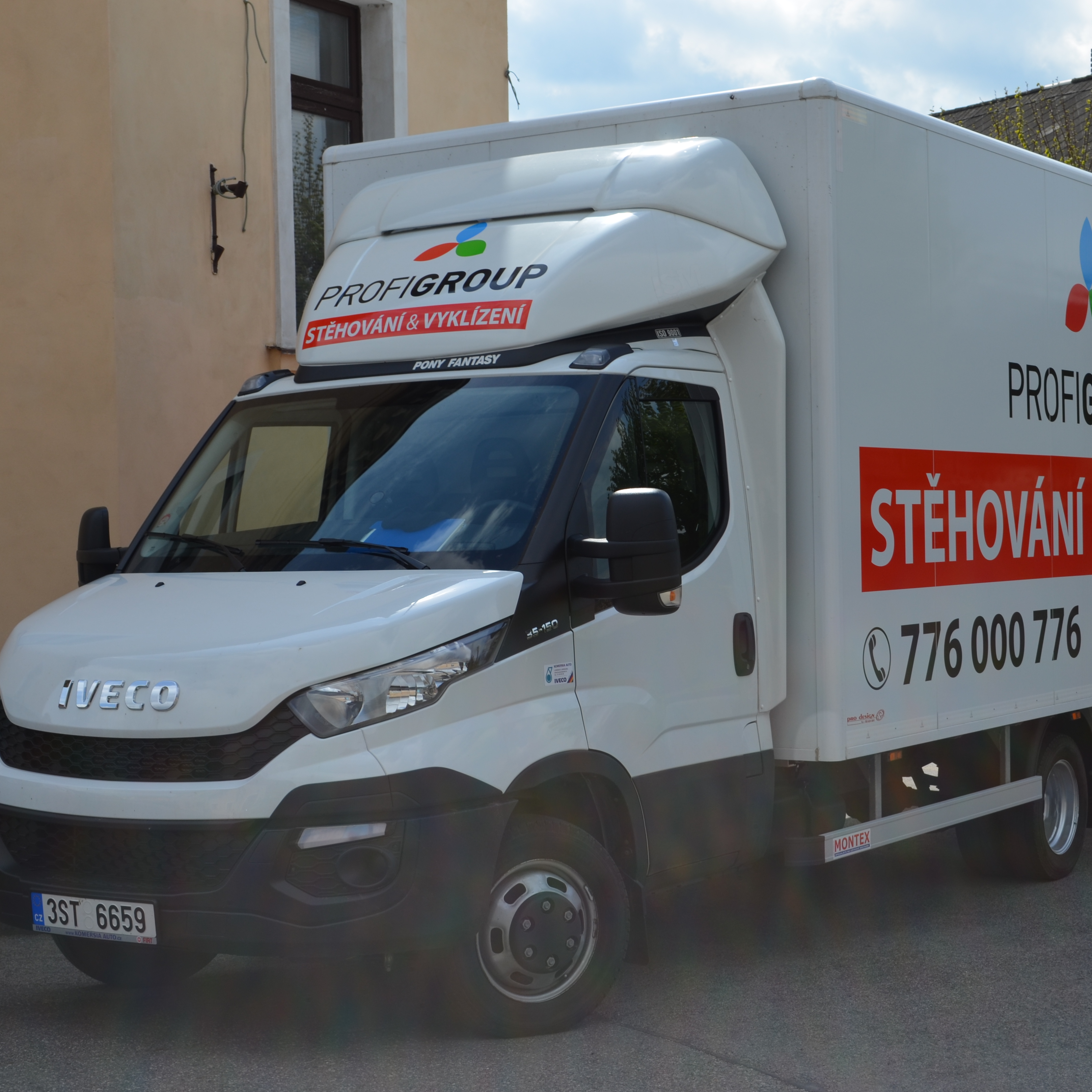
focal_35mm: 62
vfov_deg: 27.7
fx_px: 2213
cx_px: 625
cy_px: 549
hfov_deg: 27.7
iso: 100
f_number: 9
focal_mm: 32
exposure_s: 1/320
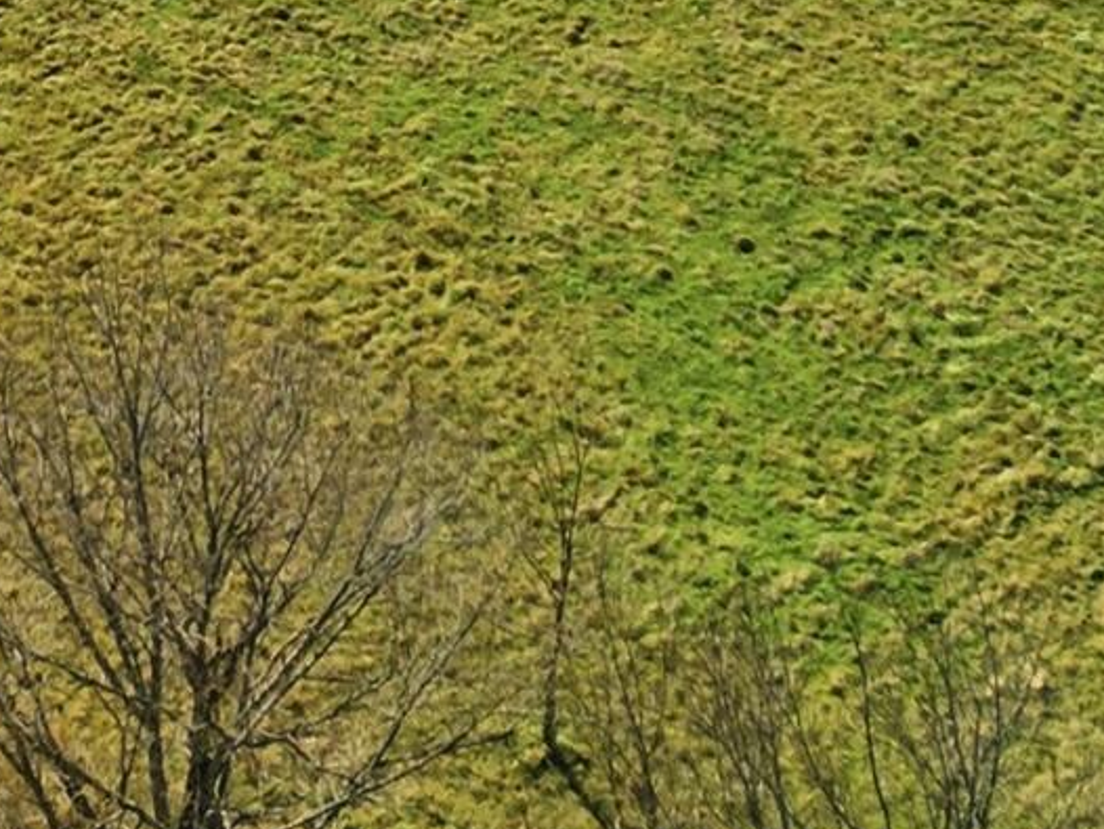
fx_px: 3637
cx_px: -27
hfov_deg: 16.8
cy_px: -631
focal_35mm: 114
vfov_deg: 12.0
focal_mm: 6.7
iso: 100
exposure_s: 1/500
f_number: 1.7
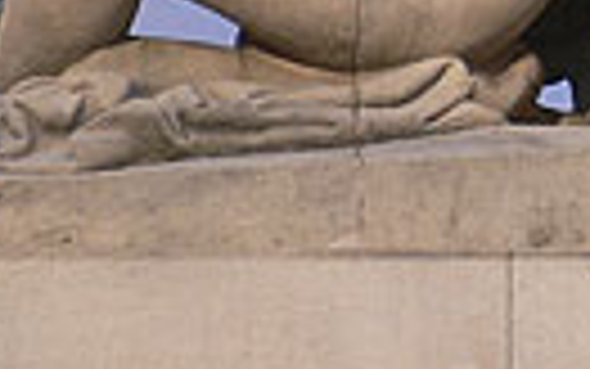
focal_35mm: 241
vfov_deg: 5.4
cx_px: 477
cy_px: -220
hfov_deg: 8.7
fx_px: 3877
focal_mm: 11
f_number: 4
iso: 80
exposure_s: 1/500
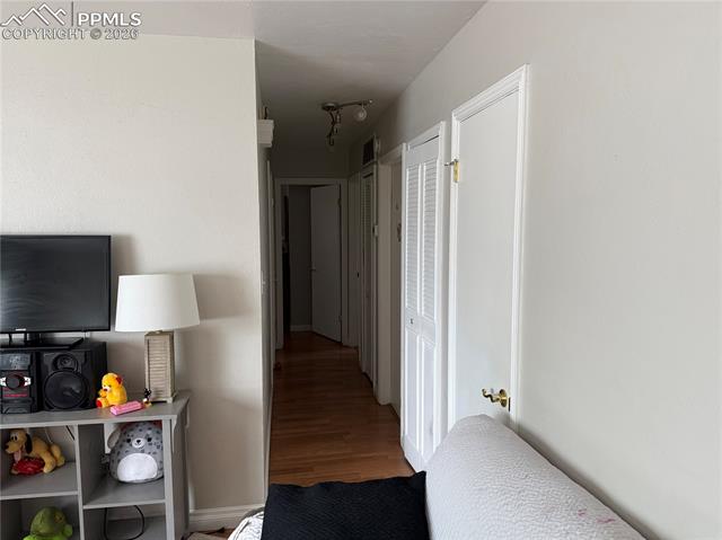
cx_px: 361
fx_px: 500
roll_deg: +0.3
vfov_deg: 56.8
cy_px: 270
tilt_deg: -5.7
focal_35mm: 24
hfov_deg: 71.6
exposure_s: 1/60
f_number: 1.78
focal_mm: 6.76
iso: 250
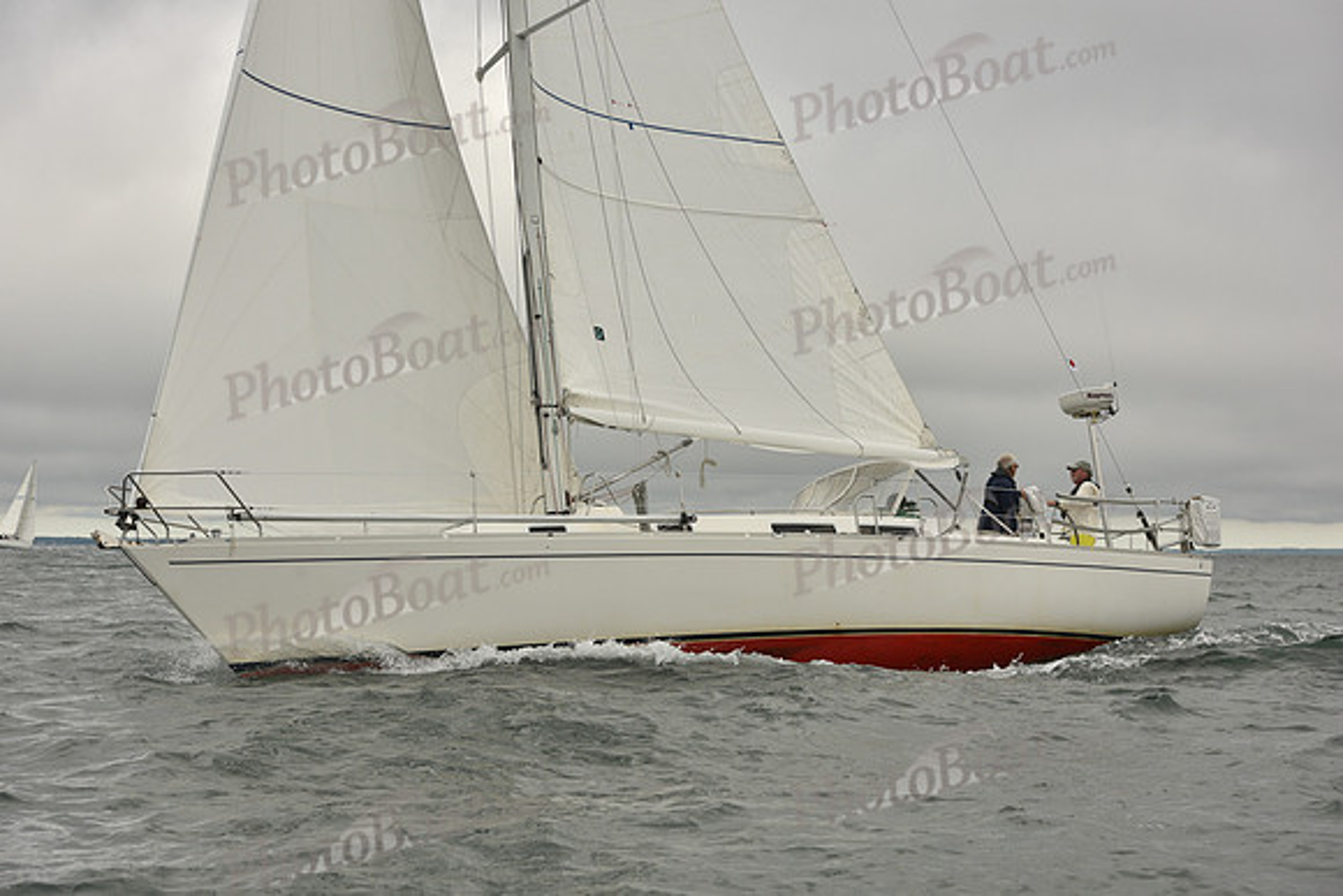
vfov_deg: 19.5
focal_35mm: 70
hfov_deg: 28.8
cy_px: 448
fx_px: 2612
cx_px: 672
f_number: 8
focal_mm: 70
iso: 320
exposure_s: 1/800
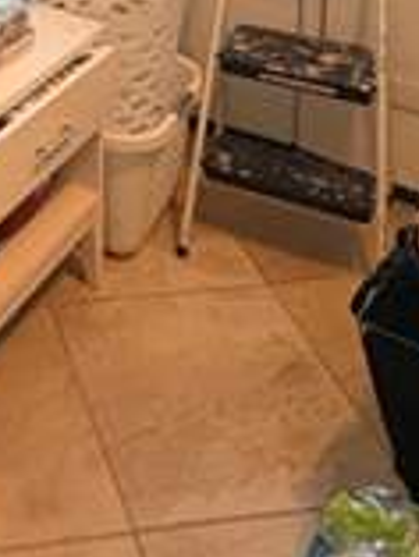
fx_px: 919
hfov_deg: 23.2
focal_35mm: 57
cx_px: -107
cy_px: -287
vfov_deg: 25.2
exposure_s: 1/60
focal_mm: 2.22
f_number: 2.2
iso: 400
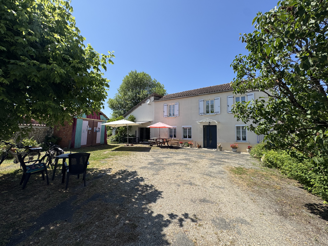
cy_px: 123
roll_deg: -0.1
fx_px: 133
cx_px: 164
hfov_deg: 102.1
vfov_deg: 85.7
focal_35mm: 14
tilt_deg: +4.4
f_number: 2.2
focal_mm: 2.22
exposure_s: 1/1637
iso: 50
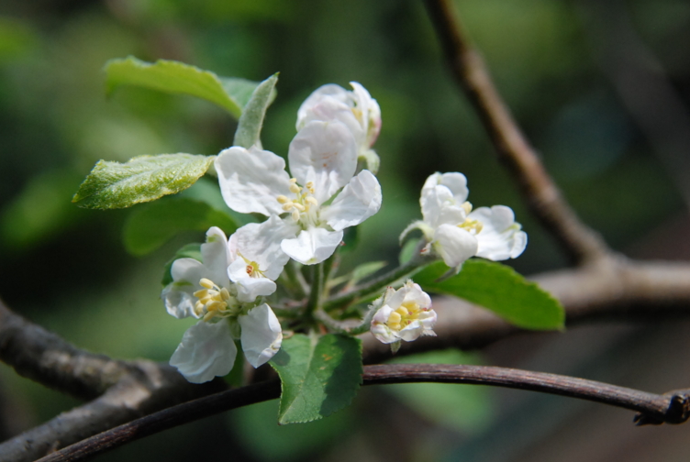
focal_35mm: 168
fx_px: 3216
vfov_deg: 8.2
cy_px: 217
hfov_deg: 12.2
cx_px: 326
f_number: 9
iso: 800
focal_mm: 105
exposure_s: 1/1250
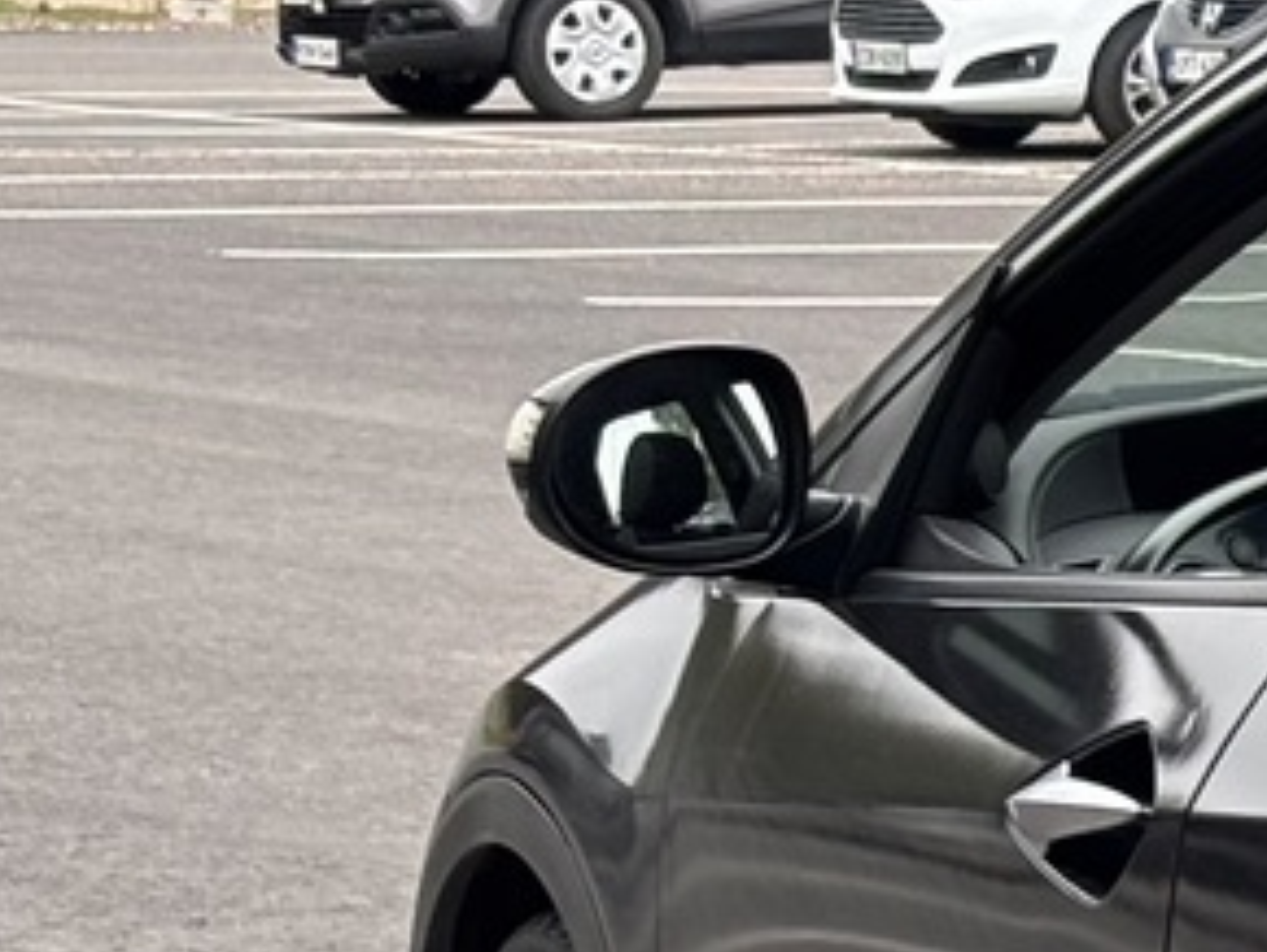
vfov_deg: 5.8
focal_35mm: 258
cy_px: 865
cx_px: 2853
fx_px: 9451
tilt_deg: -7.4
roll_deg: -1.4
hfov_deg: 7.3
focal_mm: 5.96
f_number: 1.6
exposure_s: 1/500
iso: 32
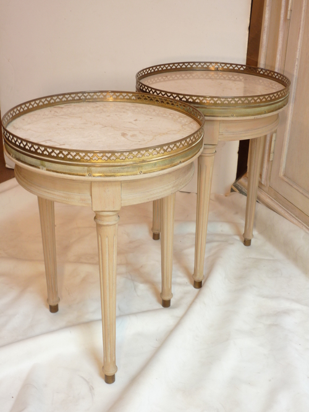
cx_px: 154
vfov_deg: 42.1
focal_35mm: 45
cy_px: 206
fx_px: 536
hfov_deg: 32.2
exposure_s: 1/8
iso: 80
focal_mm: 7.3
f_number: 3.7
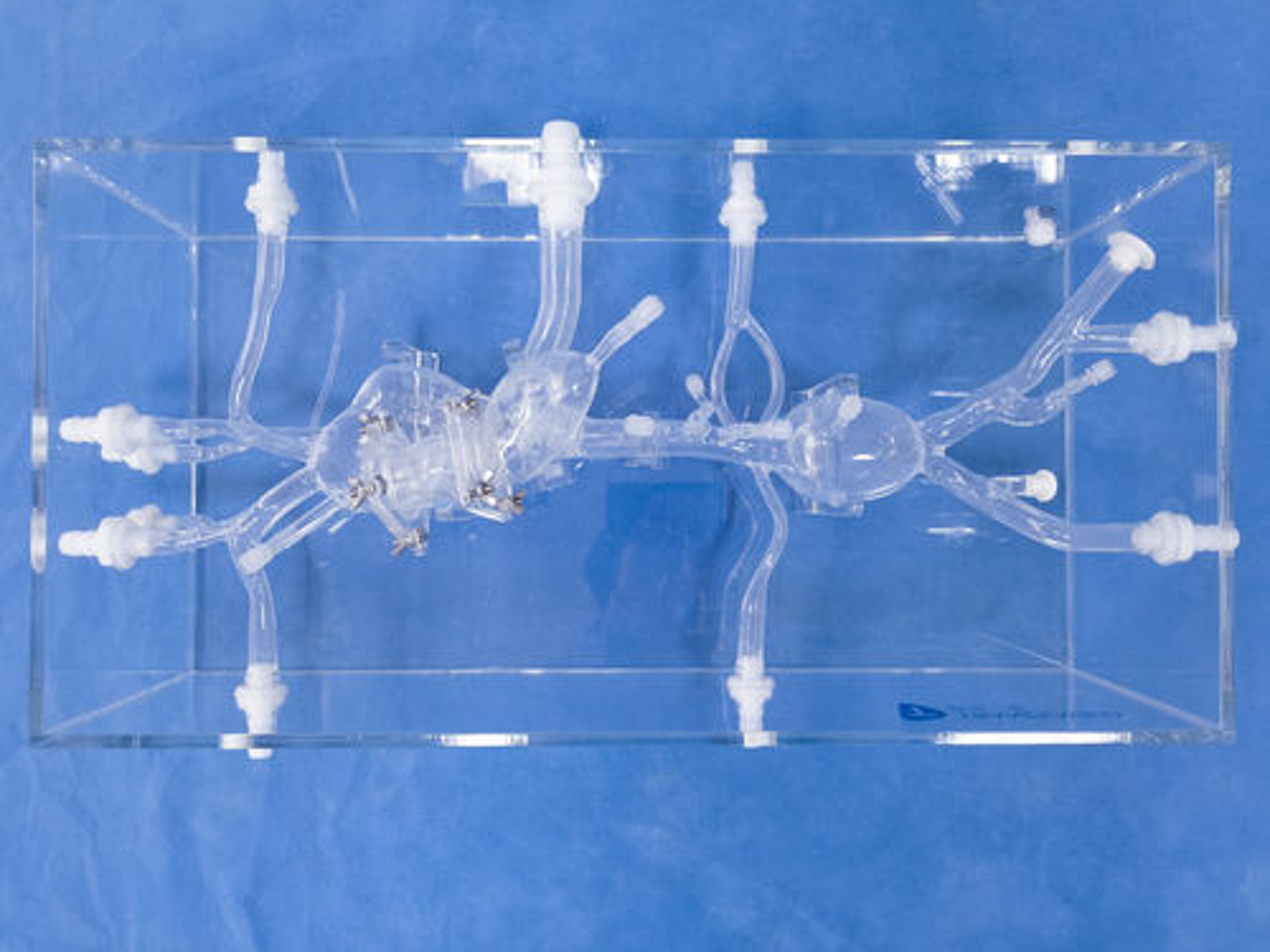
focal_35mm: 26
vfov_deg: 53.1
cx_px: 635
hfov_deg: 67.3
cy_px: 476
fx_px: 954
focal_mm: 5.58
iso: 640
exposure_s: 1/35
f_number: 1.8
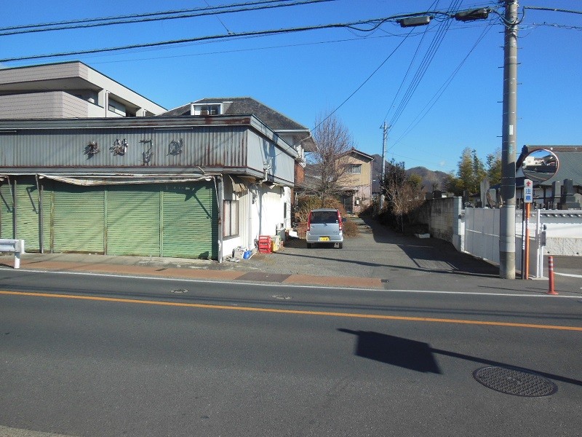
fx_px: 420
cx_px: 291
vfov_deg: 54.9
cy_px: 218
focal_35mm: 25
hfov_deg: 69.4
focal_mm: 4.5
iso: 125
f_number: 3.5
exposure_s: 1/1250
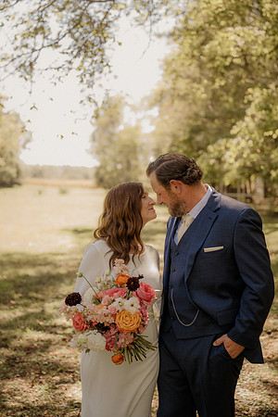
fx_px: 660
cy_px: 208
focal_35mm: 57
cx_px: 139
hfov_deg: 23.8
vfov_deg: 35.1
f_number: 2.8
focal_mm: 57
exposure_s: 1/500
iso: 400
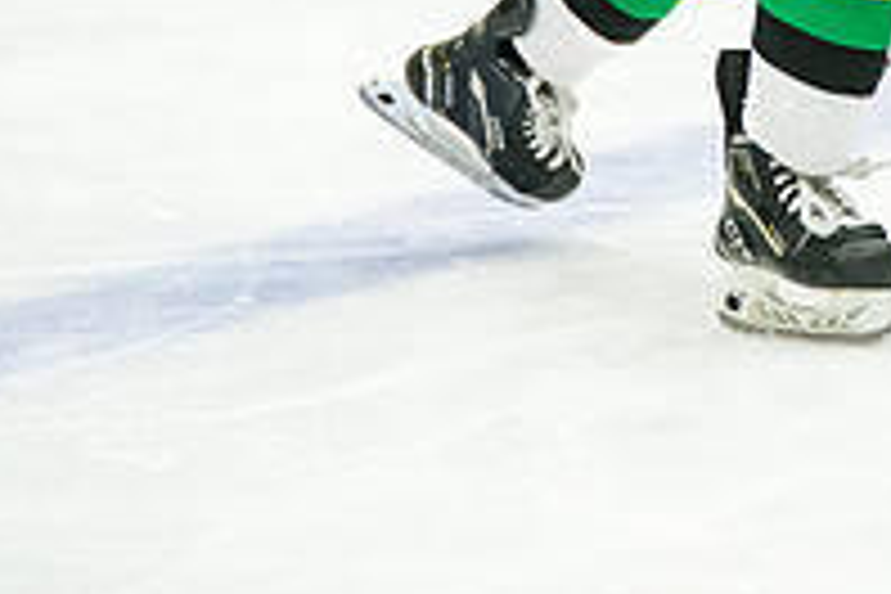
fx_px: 16952
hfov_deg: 3.0
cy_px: -236
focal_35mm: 685
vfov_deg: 2.0
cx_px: 819
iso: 3200
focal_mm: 234
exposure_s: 1/1600
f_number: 3.2
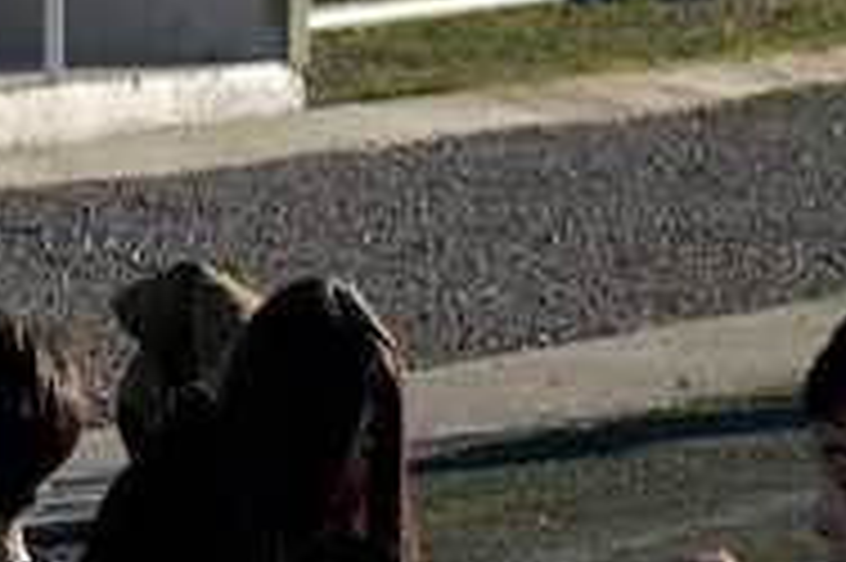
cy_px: 967
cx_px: -1611
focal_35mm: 373
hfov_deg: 5.2
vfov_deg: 3.7
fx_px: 8758
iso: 50
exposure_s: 1/400
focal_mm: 47
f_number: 4.5
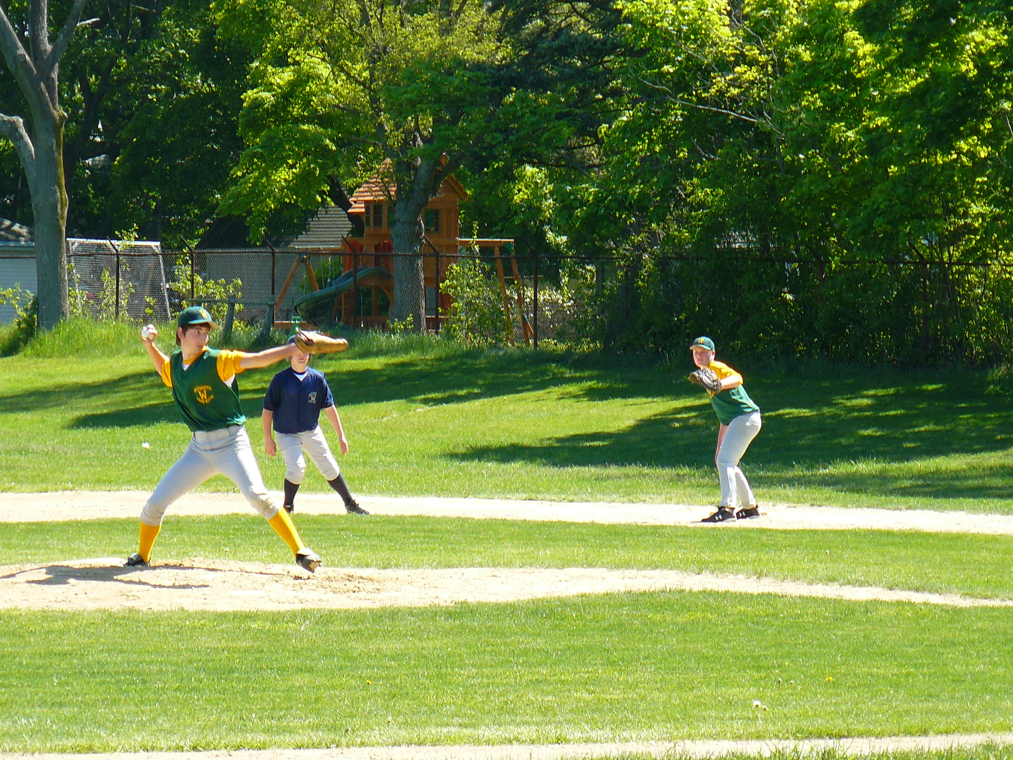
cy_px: 380
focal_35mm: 233
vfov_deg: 6.4
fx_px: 6818
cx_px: 506
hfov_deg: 8.5
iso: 100
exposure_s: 1/320
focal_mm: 32.3
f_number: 3.3
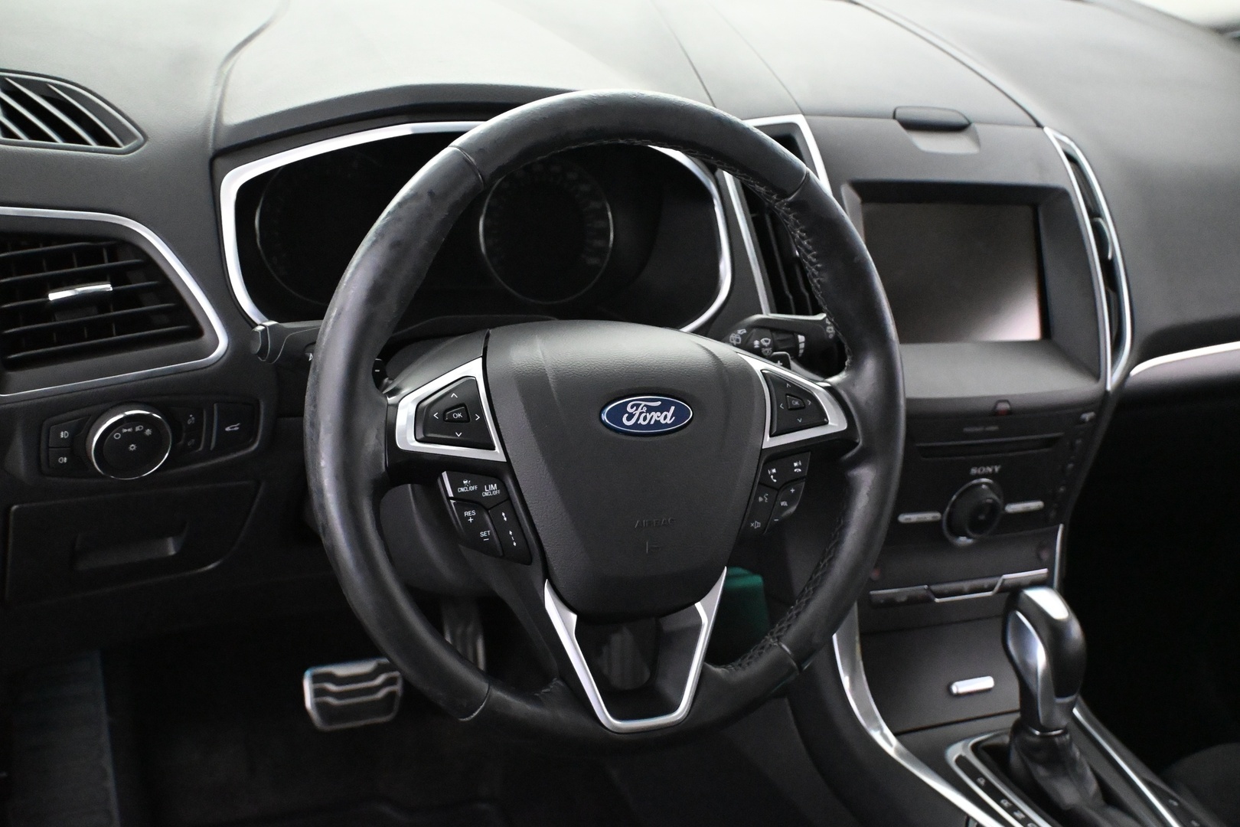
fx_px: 1498
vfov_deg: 30.8
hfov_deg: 45.0
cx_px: 620
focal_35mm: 44
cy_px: 414
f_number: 4.8
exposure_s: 1/60
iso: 9000
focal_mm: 29
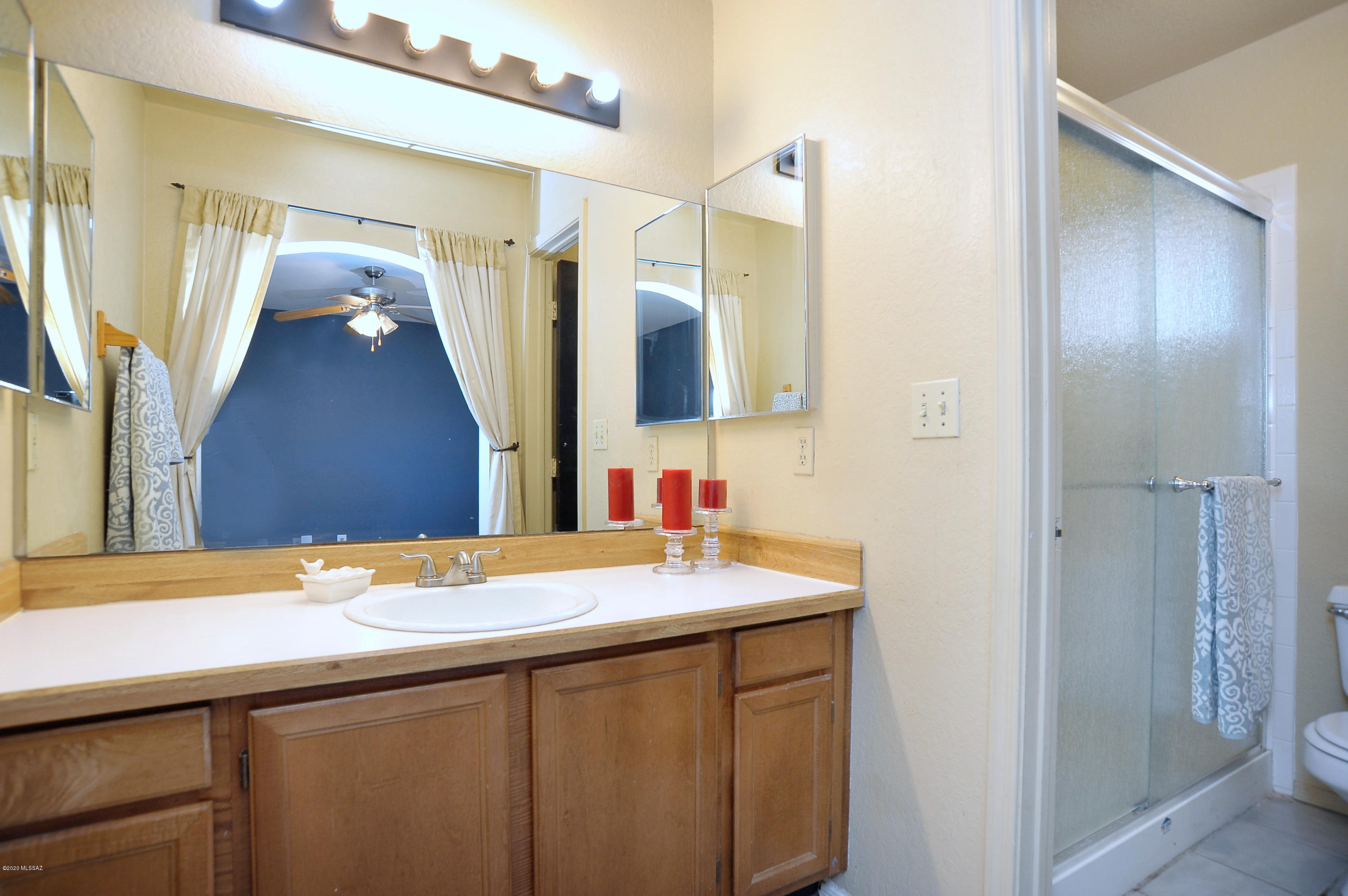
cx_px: 674
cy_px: 448
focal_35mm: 18
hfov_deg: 90.0
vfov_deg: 67.3
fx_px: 674
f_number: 7.1
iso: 640
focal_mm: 18
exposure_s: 1/30
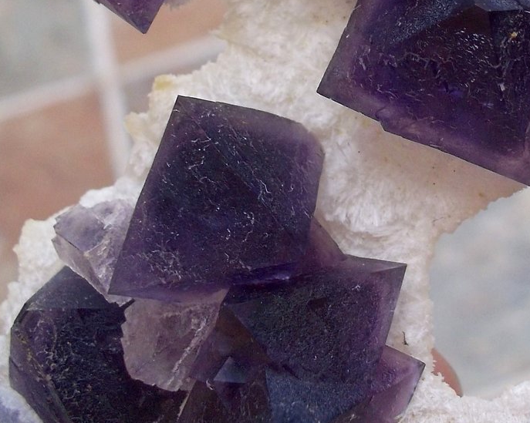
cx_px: 451
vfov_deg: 22.4
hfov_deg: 27.9
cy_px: 16
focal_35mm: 66
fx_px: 1035
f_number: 3.3
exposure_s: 1/30
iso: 83
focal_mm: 4.1
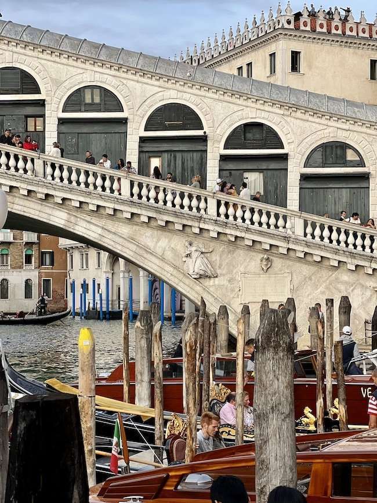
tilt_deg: +2.2
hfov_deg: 19.1
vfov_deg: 25.3
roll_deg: +0.5
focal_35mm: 77
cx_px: 188
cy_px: 252
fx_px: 1118
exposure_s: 1/142
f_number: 2.8
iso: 20
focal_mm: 9
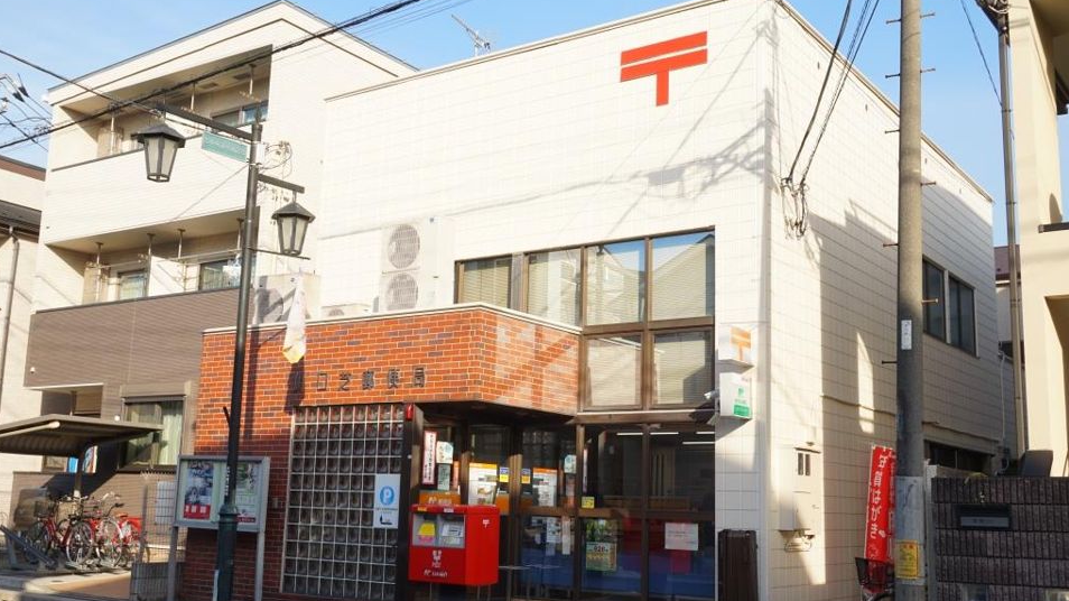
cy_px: 306
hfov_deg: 51.0
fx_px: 1120
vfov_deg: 30.0
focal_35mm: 40
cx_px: 532
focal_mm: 25
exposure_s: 1/100
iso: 100
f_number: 9
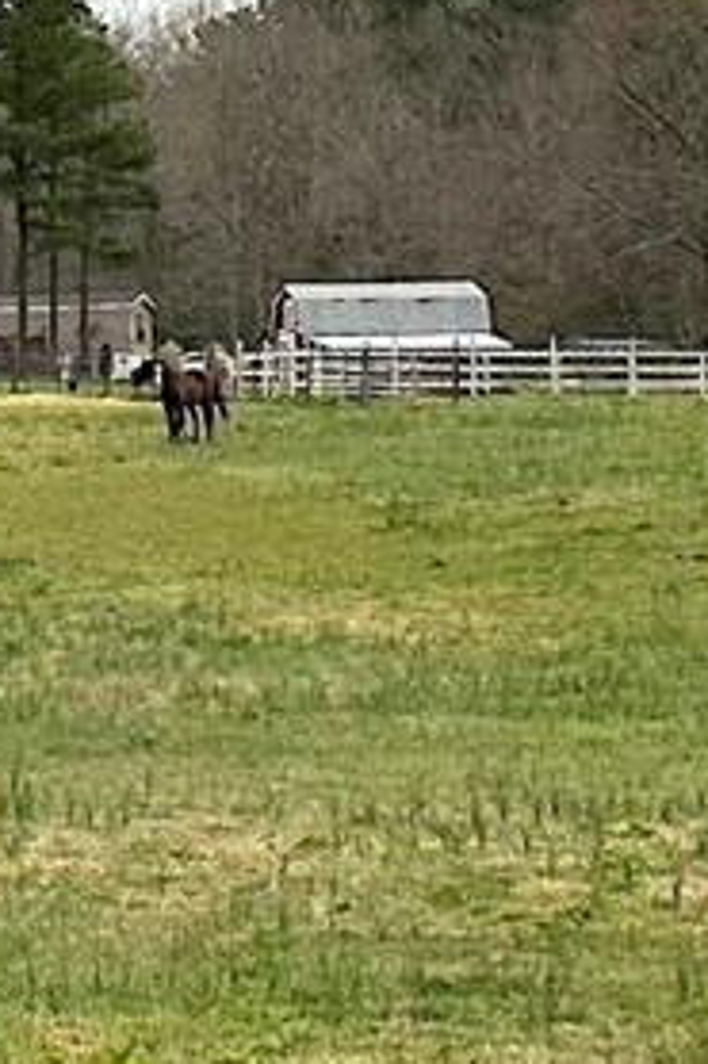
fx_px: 5434
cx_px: -421
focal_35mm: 184
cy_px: 253
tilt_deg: +1.2
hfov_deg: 7.3
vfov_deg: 11.2
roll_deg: +1.3
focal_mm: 6.86
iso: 64
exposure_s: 1/5556
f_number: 1.78
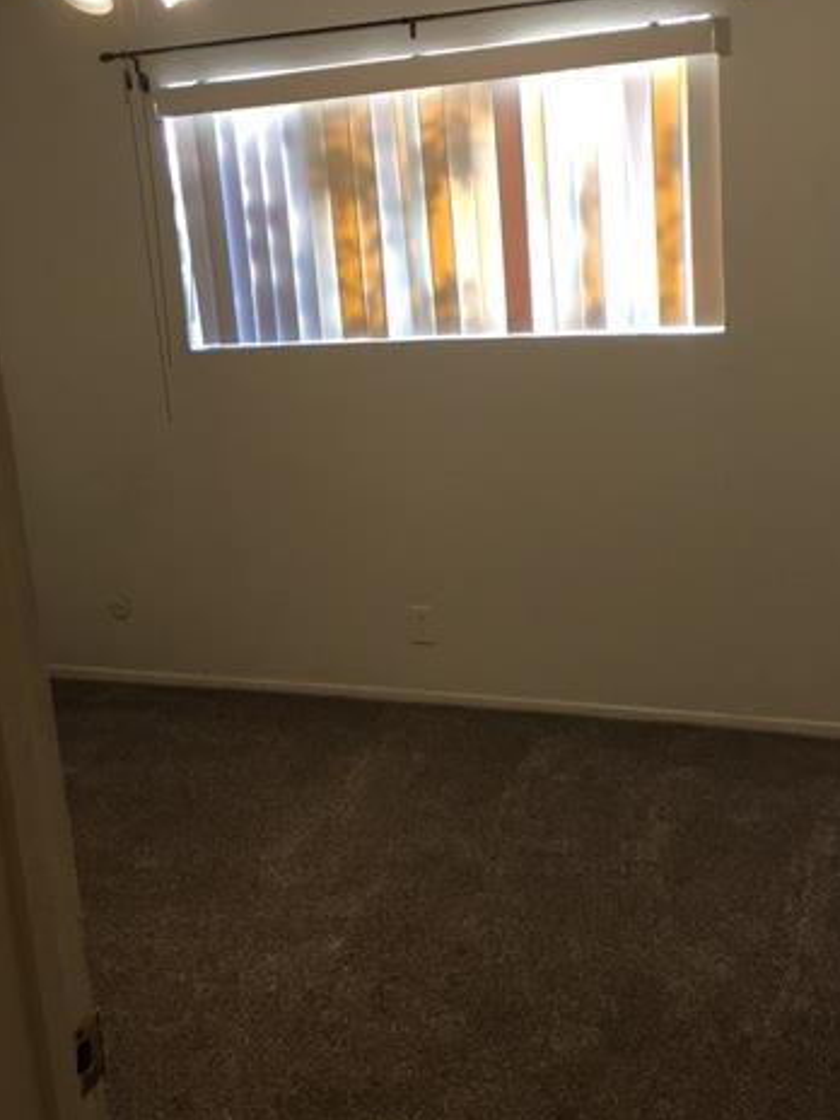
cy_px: 509
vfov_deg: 46.7
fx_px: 1294
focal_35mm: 40
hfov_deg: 35.9
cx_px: 444
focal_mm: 4.15
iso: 32
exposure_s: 1/30
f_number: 2.2
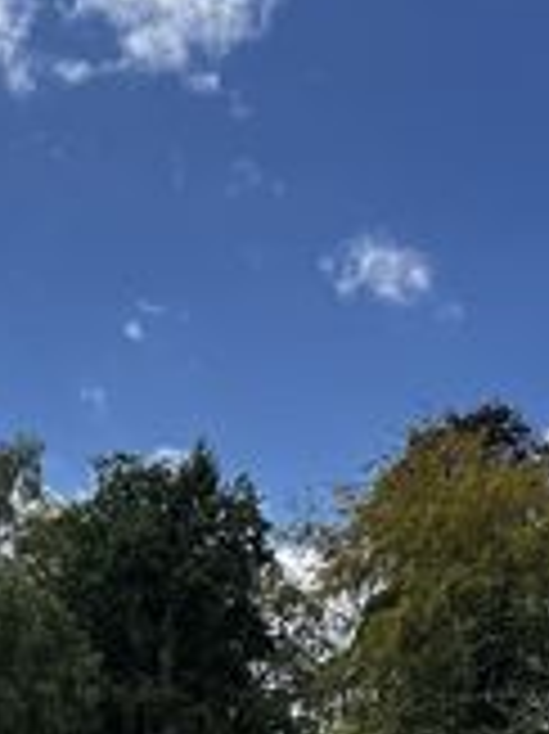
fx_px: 2033
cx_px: 266
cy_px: 1225
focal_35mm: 96
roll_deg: -0.6
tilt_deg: -5.0
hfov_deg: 15.4
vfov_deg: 17.5
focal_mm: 5.1
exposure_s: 1/1776
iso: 50
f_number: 1.6
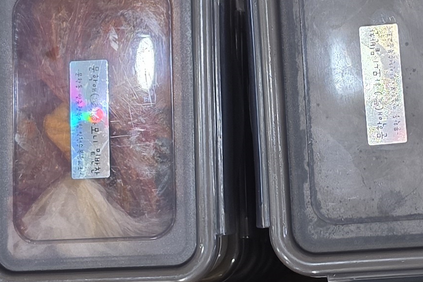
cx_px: 319
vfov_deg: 12.3
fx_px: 1304
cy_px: 91
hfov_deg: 18.3
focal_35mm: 111
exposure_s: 1/120
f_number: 1.4
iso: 125
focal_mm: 6.5
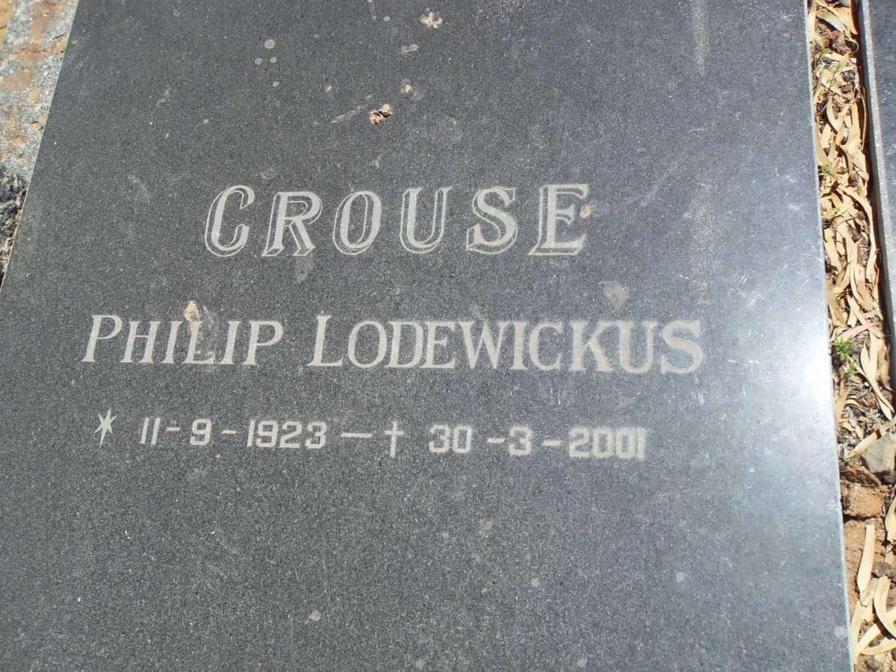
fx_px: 906
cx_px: 448
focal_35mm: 35
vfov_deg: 40.7
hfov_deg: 52.6
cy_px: 336
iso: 80
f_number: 8.2
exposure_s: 1/180
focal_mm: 6.3
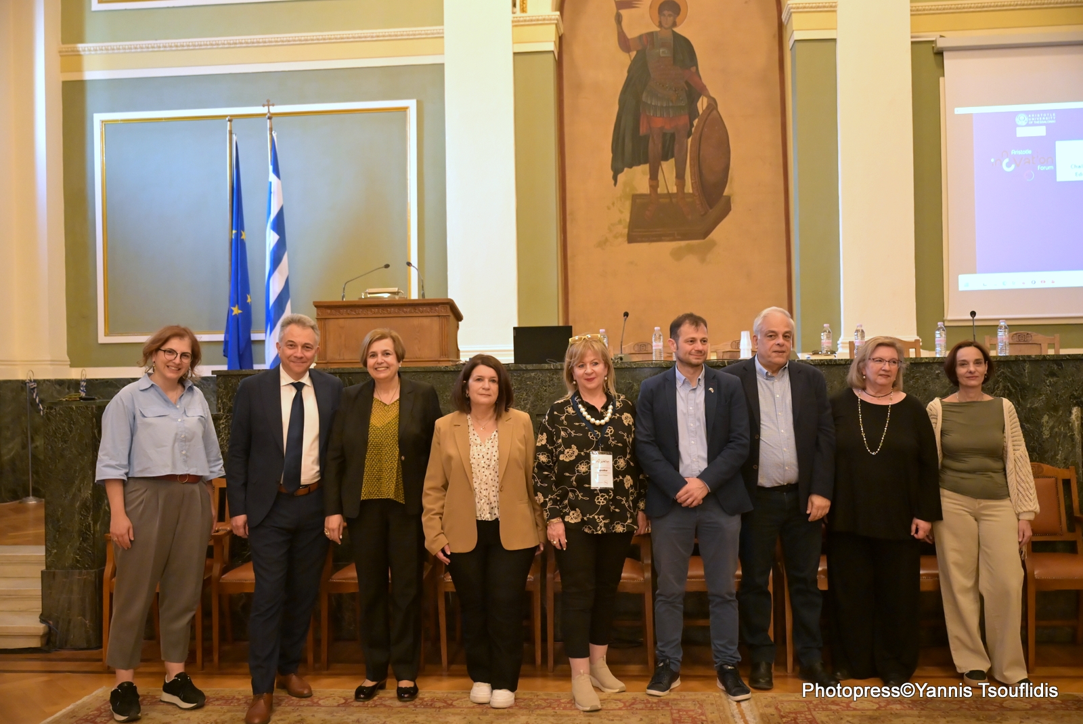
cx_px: 542
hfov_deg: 57.2
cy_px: 362
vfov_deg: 40.0
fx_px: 993
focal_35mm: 33
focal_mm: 33
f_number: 2.8
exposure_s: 1/161
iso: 4500
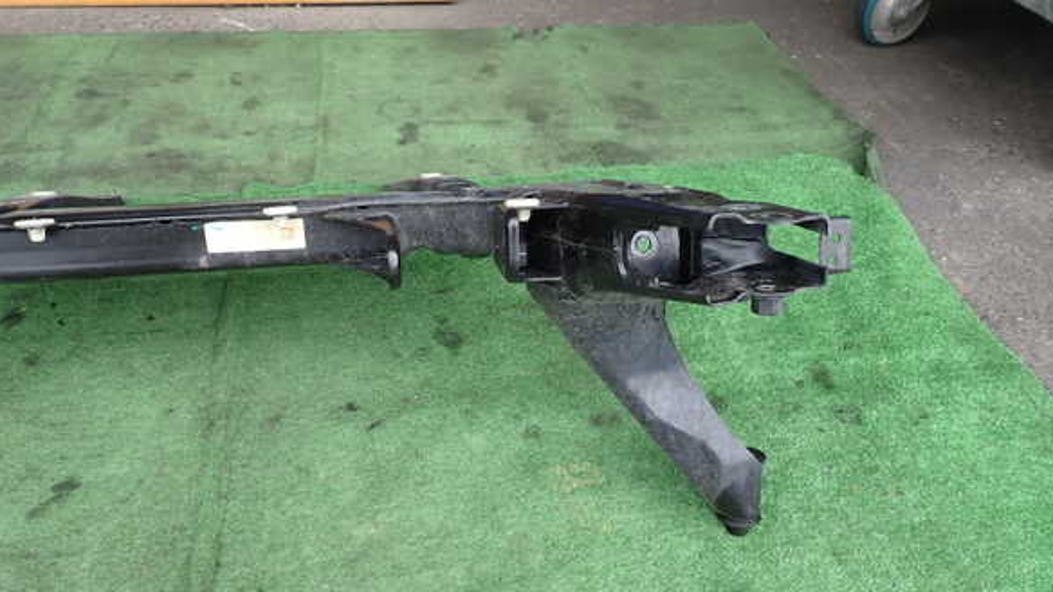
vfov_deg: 41.4
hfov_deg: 67.9
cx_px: 537
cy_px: 305
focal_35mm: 28
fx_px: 782
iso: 100
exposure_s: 1/200
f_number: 2.8
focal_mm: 4.5
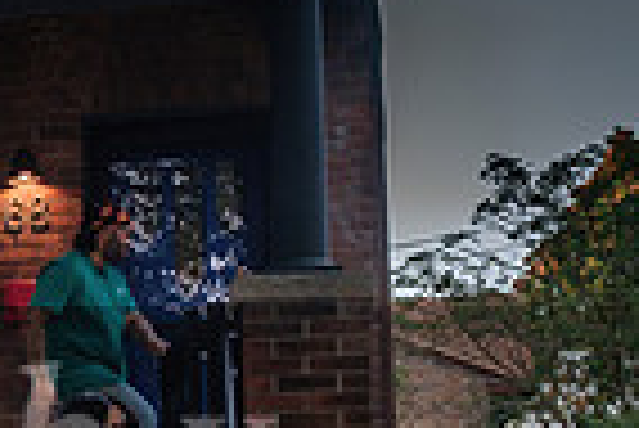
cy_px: 482
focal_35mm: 135
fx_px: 2399
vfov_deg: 10.1
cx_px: -604
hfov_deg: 13.3
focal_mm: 20.9
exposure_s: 1/125
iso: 800
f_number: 4
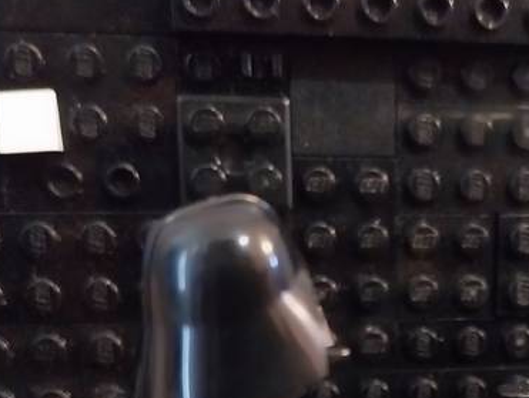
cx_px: 441
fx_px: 964
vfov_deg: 21.7
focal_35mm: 63
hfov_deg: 29.8
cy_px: 467
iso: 1250
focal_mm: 4
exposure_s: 1/25
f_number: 1.8
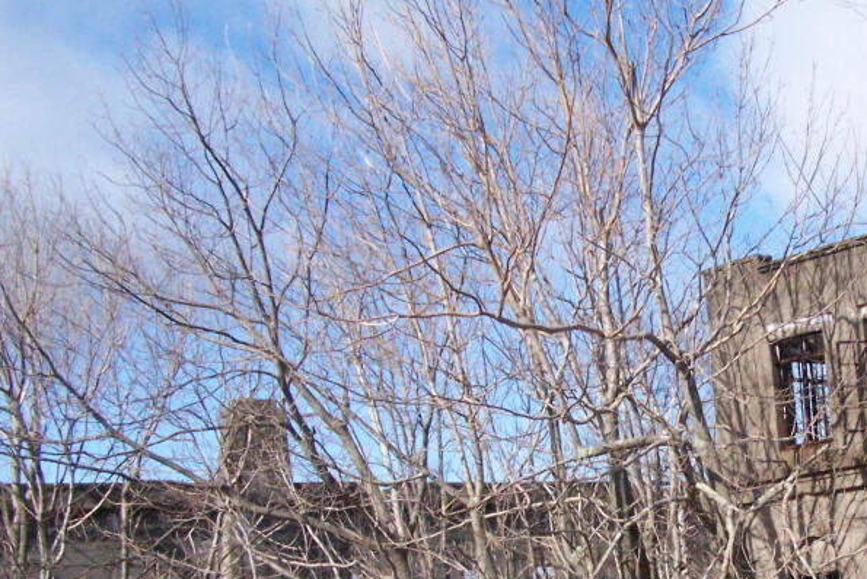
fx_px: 1638
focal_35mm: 68
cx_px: 742
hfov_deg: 28.7
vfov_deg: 19.9
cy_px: 443
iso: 400
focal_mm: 6.3
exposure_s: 1/1600
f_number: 5.6
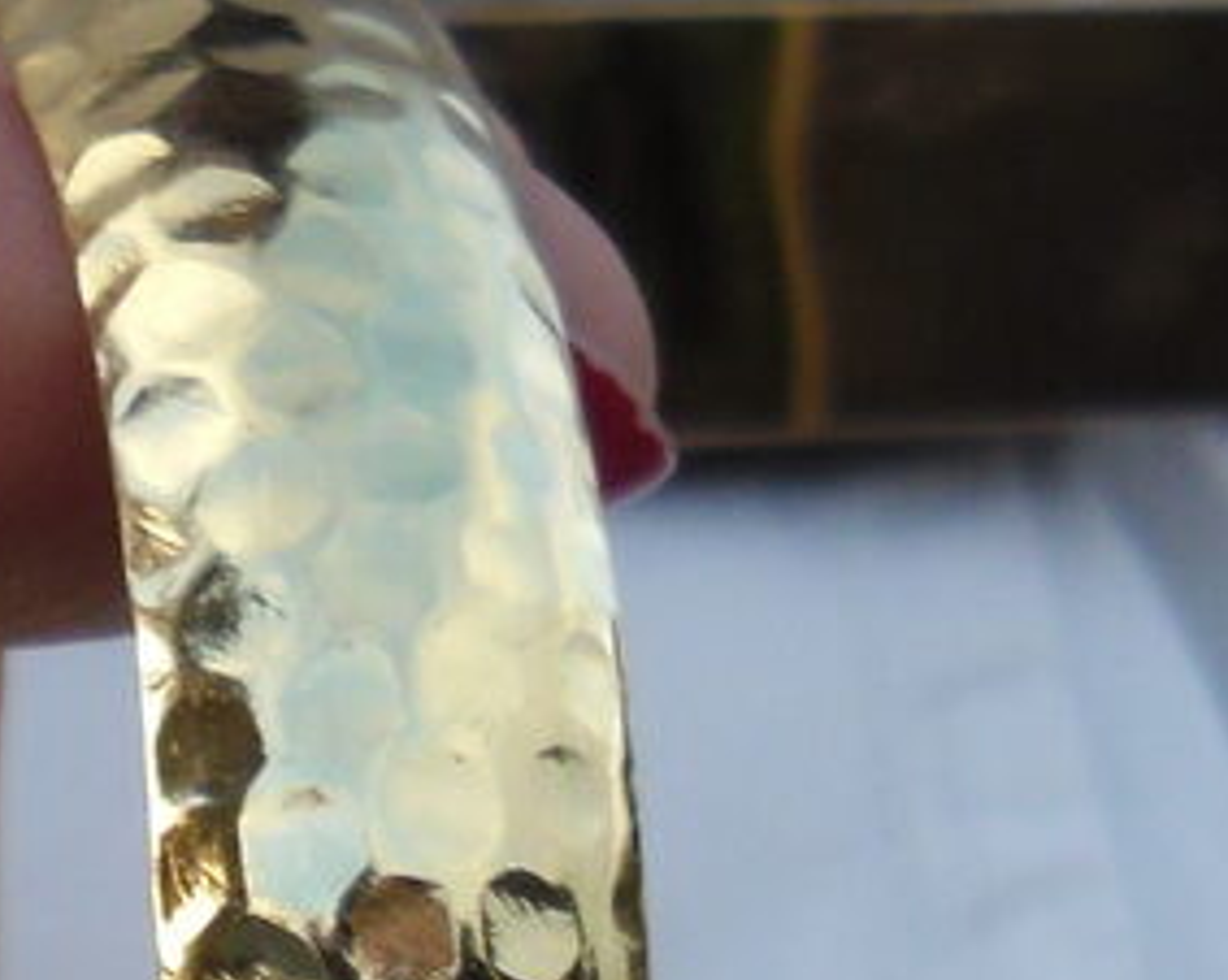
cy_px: 1591
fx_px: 5412
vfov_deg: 9.9
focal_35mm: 149
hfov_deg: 12.6
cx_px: -273
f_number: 3.5
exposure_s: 1/152
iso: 80
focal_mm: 4.9
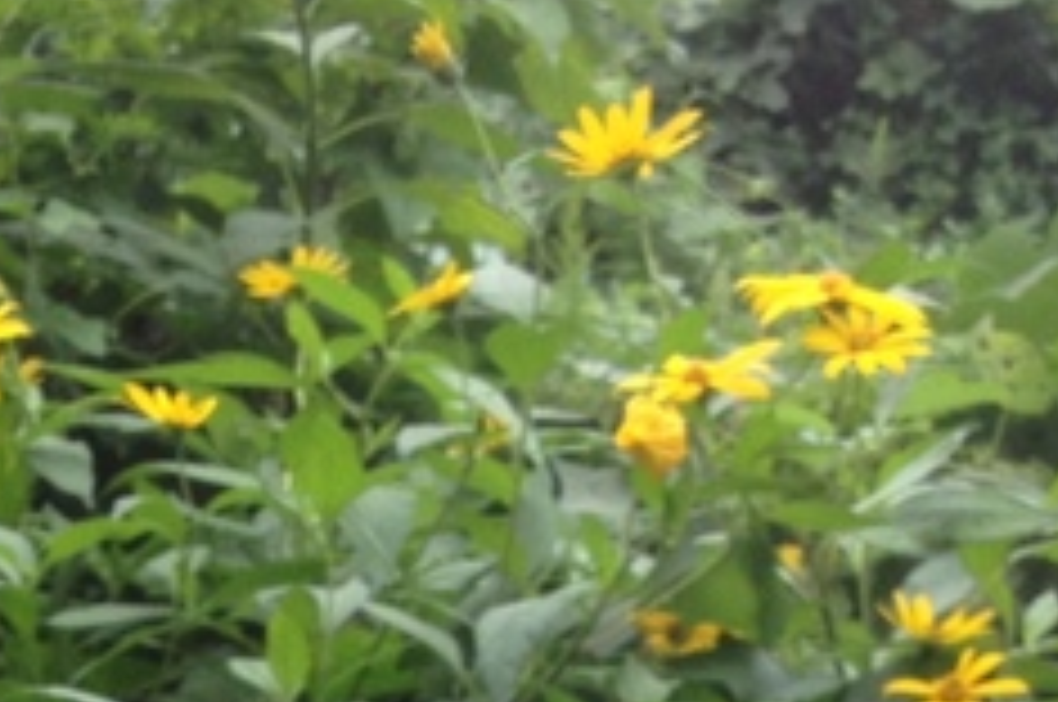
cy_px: 1570
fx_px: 4373
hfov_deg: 13.8
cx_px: 293
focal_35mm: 149
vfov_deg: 8.5
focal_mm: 4.28
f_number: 2.4
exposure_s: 1/155
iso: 50
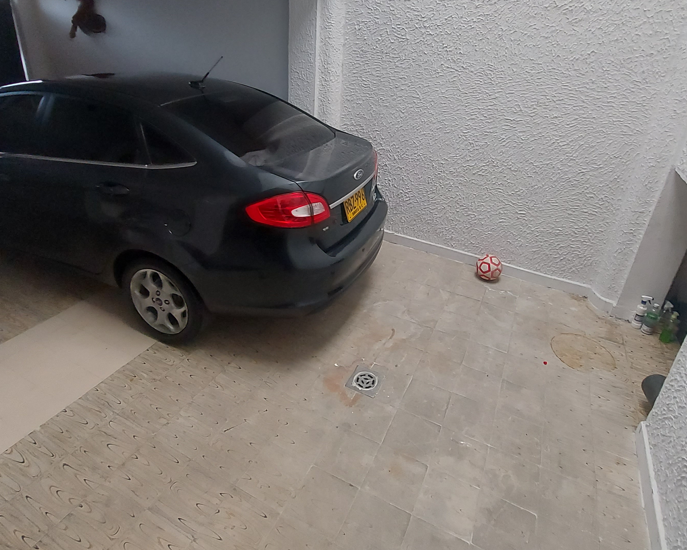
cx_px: 365
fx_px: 386
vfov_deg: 69.7
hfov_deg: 83.2
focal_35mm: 19
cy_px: 206
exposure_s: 1/40
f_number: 2.2
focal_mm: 1.74
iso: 320
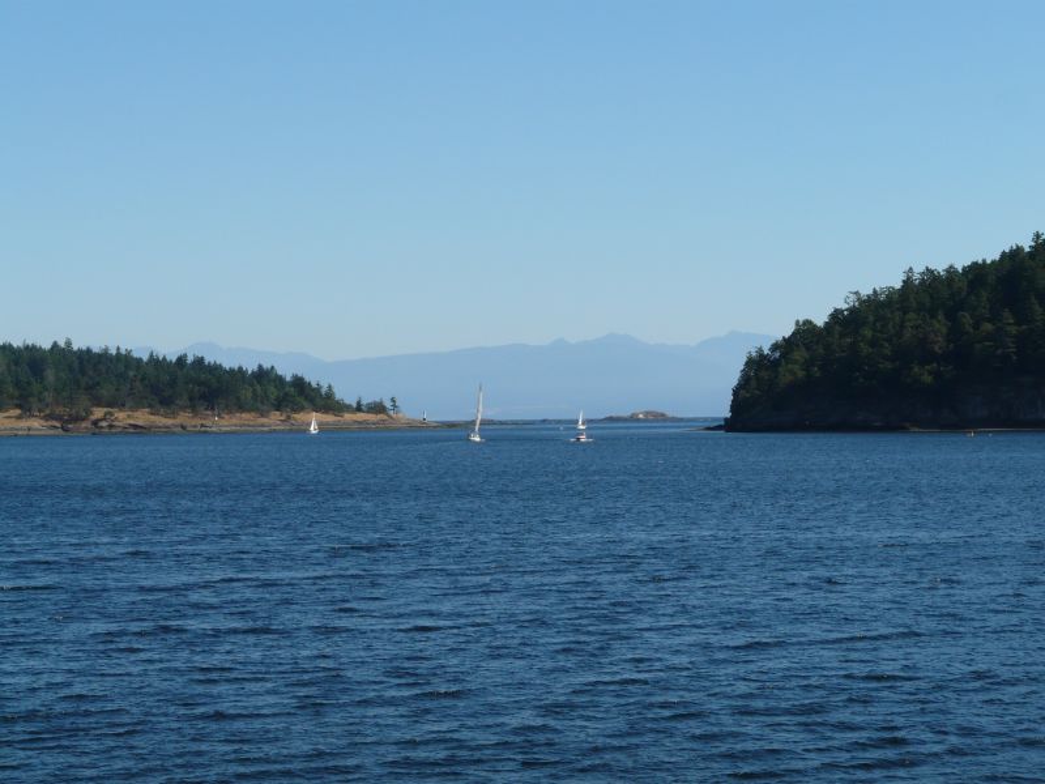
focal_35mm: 96
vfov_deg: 15.4
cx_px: 522
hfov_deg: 20.4
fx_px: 2898
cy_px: 392
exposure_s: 1/400
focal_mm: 15.8
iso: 100
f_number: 6.3
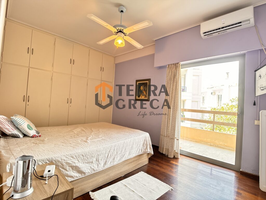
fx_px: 184
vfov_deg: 56.8
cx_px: 133
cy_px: 100
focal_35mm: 24
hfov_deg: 71.6
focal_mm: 6.76
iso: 200
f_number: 1.78
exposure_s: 1/96
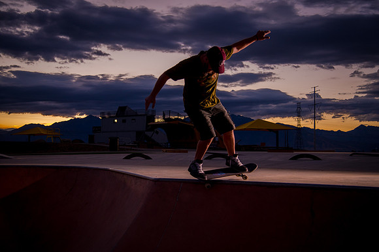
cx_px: 190
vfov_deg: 30.5
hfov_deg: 44.5
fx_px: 463
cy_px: 126
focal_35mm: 44
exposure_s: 1/400
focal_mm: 44
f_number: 4
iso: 1000
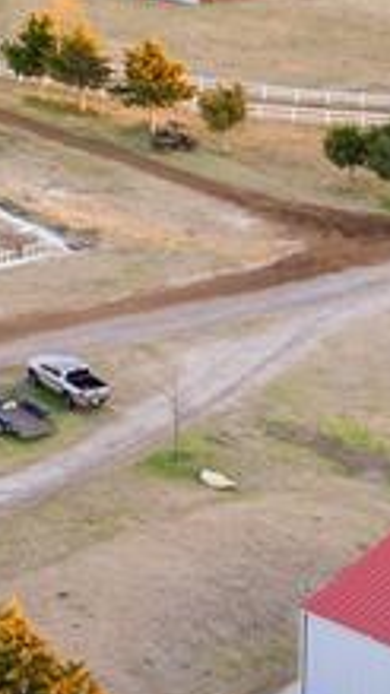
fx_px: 2245
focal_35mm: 122
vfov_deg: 17.1
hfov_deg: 9.8
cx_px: -38
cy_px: -44
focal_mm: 12.29
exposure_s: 1/50
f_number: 2.8
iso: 100
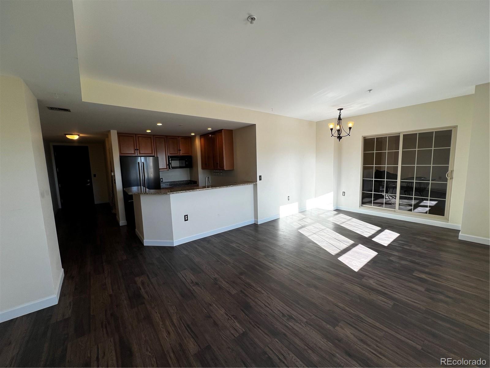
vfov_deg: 89.9
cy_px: 184
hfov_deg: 106.2
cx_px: 245
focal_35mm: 13
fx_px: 184
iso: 40
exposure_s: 1/120
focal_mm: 1.57
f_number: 1.8
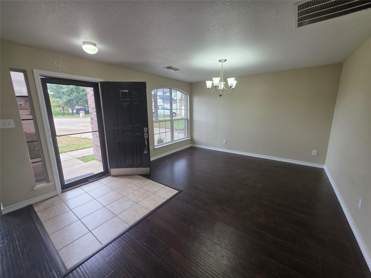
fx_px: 139
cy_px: 139
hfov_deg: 106.2
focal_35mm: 13
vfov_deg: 89.9
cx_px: 186
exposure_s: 1/120
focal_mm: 2.2
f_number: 1.9
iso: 100
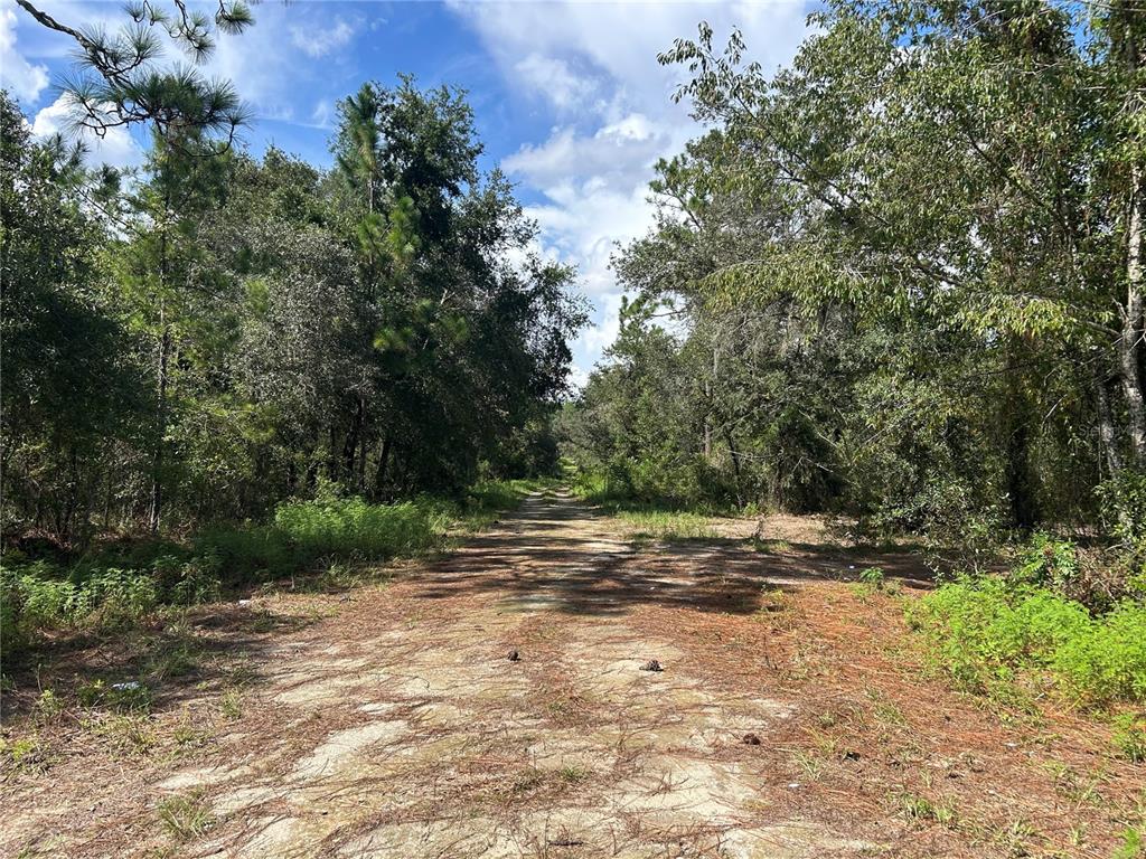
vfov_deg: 53.1
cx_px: 573
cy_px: 430
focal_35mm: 26
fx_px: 861
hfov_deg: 67.3
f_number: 1.5
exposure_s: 1/2571
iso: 50
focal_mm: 5.7
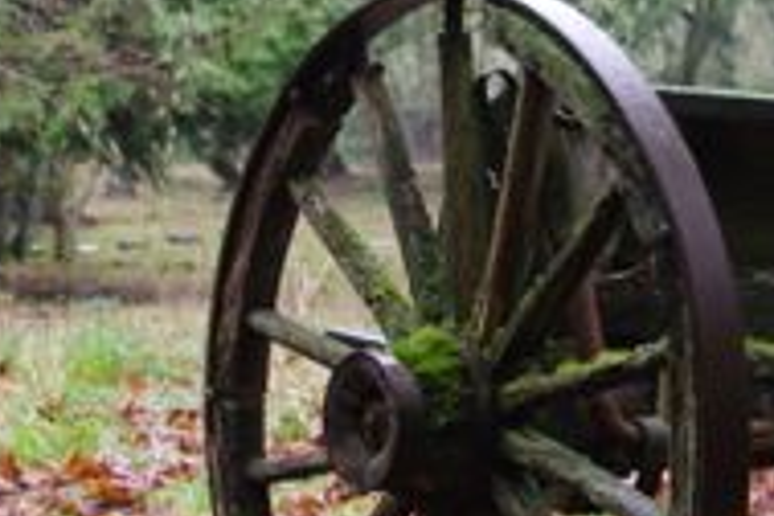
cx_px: 590
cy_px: 51
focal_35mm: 132
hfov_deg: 15.5
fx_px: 2838
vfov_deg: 10.3
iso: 400
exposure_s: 1/50
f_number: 4
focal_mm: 26
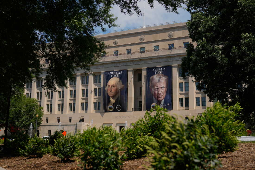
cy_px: 85
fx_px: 354
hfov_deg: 39.6
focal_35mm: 50
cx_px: 128
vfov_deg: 27.0
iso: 50
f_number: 4
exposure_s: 1/800
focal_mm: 50
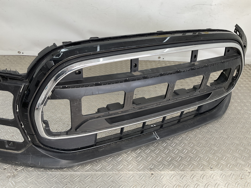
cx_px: 126
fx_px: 210
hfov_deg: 61.7
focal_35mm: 29
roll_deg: -6.8
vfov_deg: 48.2
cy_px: 94
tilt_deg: -32.1
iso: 16
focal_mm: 3
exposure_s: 1/124
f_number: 1.8
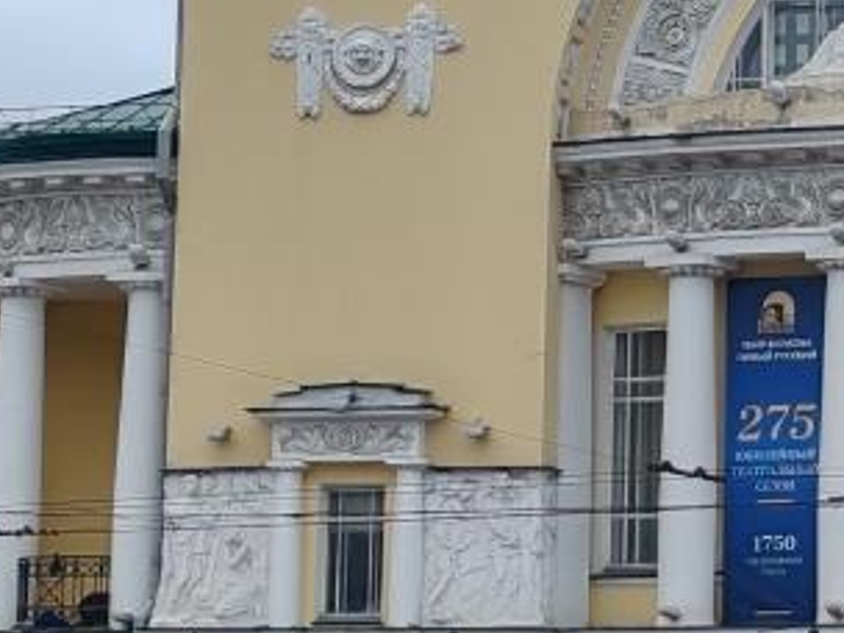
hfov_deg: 10.6
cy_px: 178
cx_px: 1069
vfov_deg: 8.2
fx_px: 4437
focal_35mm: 182
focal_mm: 6.12
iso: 50
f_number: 1.9
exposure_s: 1/160
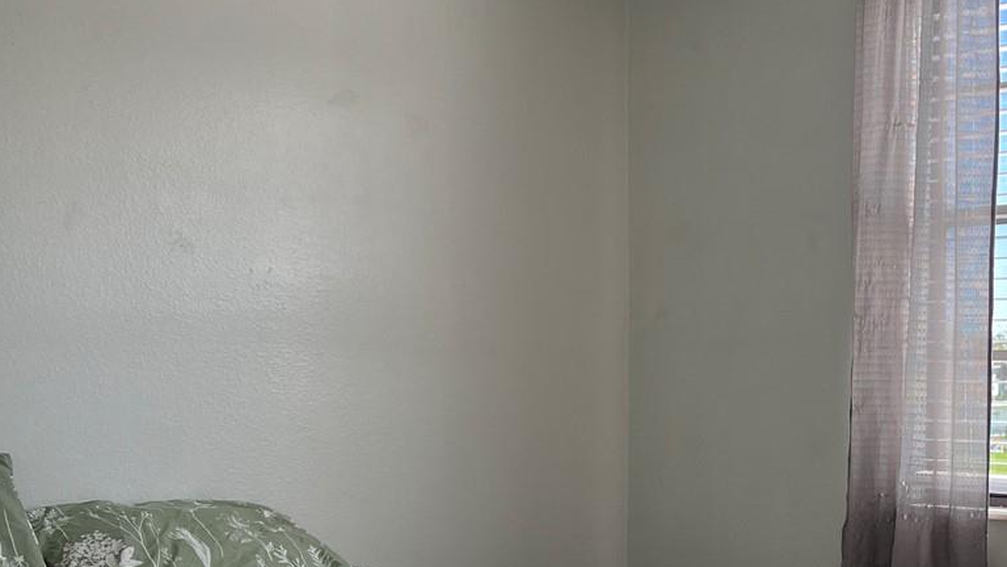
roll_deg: -0.8
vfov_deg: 20.3
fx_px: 1575
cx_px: 896
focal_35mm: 59
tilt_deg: -1.3
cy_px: 404
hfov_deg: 33.7
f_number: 1.5
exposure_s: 1/621
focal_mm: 5.7
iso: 50
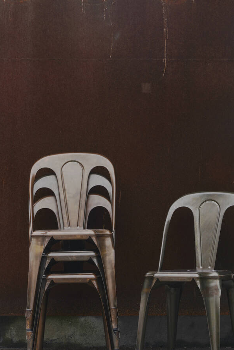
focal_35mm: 141
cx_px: 124
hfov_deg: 9.7
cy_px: 134
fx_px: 1375
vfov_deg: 14.5
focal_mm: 105
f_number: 11
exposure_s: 1/30
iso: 100
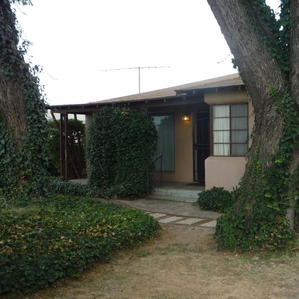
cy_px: 158
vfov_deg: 39.2
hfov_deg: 38.6
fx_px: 420
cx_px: 205
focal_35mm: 43
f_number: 4
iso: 100
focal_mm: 5.2
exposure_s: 1/200
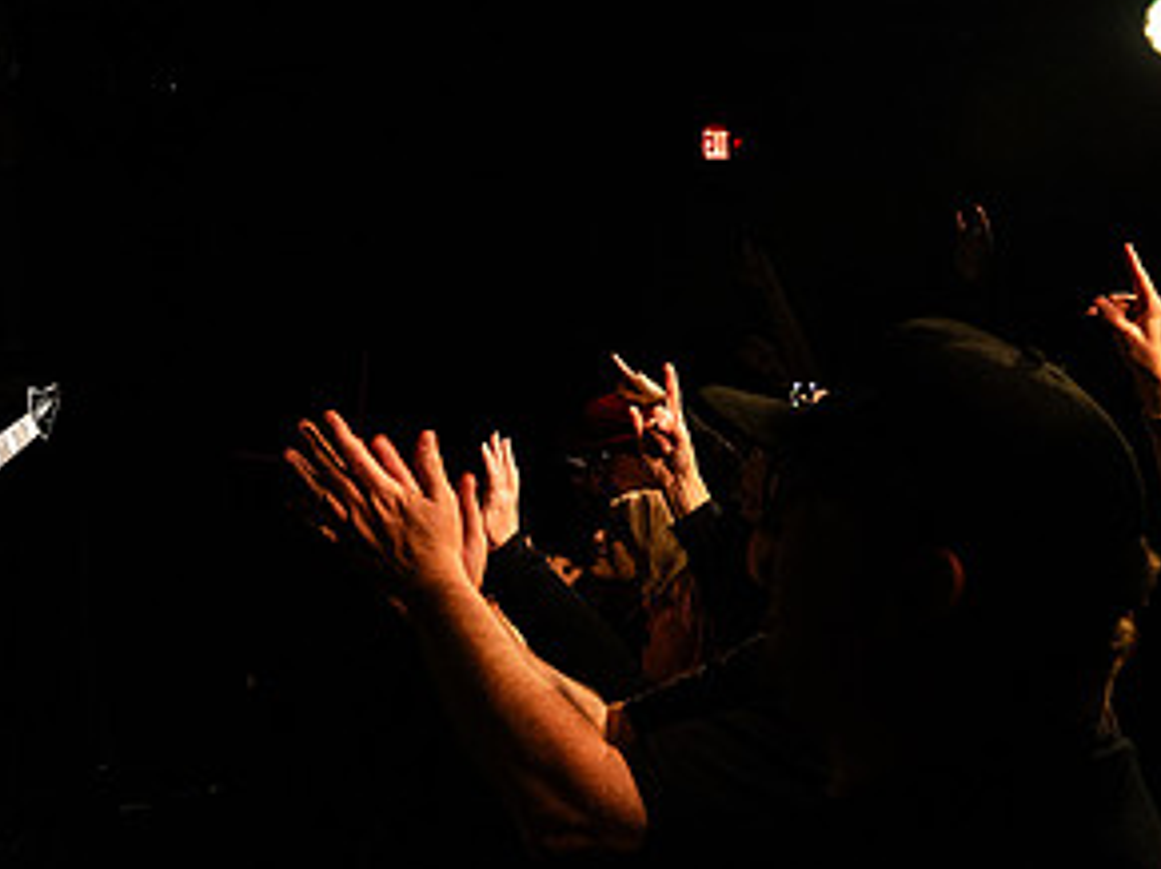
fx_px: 1743
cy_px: 392
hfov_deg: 36.8
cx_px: 553
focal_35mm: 52
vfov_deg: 28.0
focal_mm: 24
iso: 2000
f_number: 3.5
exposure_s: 1/160
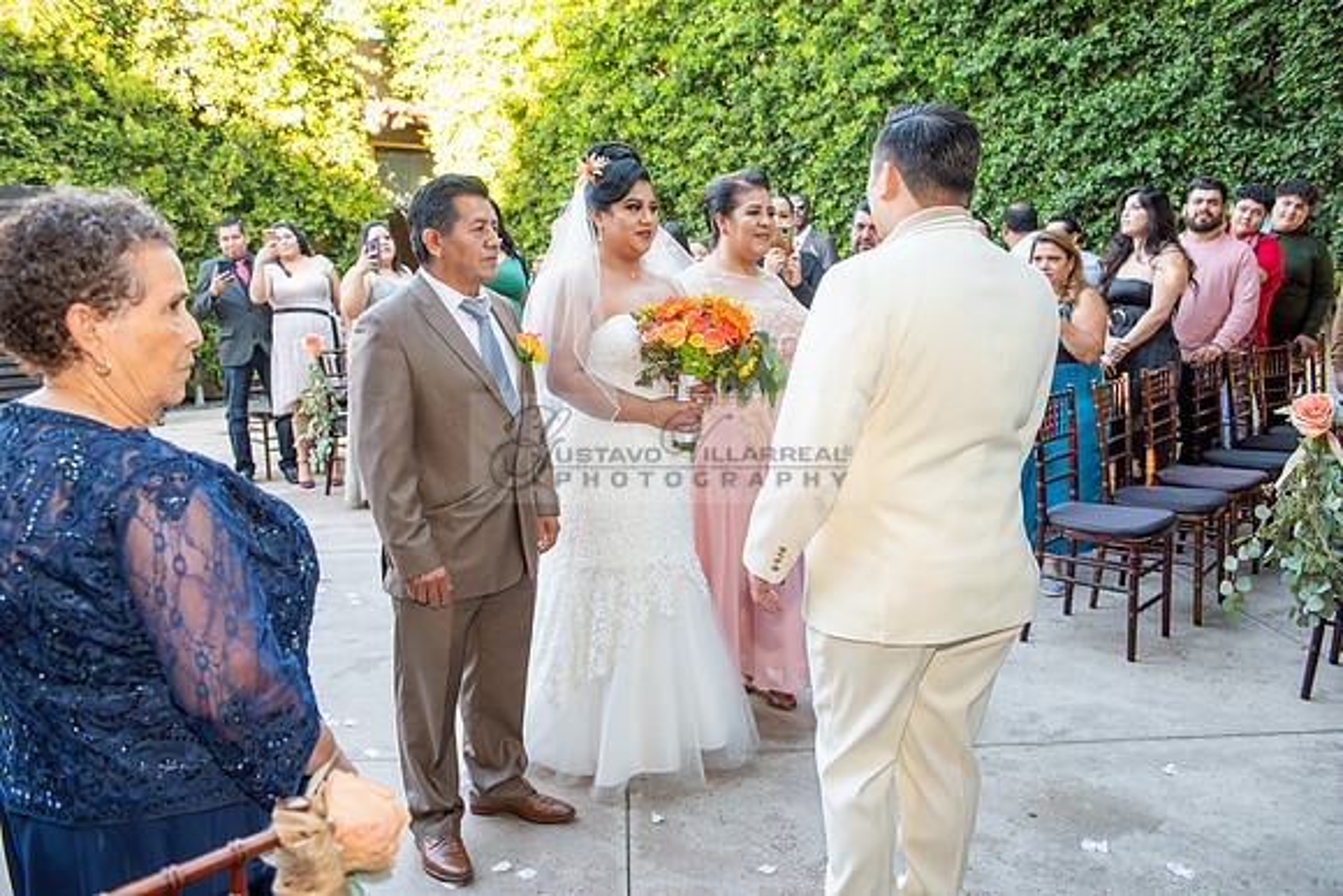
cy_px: 448
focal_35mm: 31
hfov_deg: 60.3
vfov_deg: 42.3
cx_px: 672
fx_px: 1157
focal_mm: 31
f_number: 4.5
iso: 320
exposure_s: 1/100
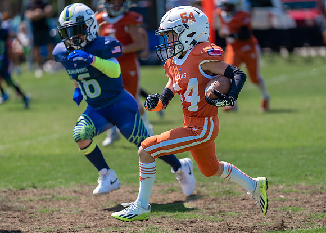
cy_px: 143
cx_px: 164
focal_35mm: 266
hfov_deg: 7.6
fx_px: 2460
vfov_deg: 5.4
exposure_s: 1/1250
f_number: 2.8
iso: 100
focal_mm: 200
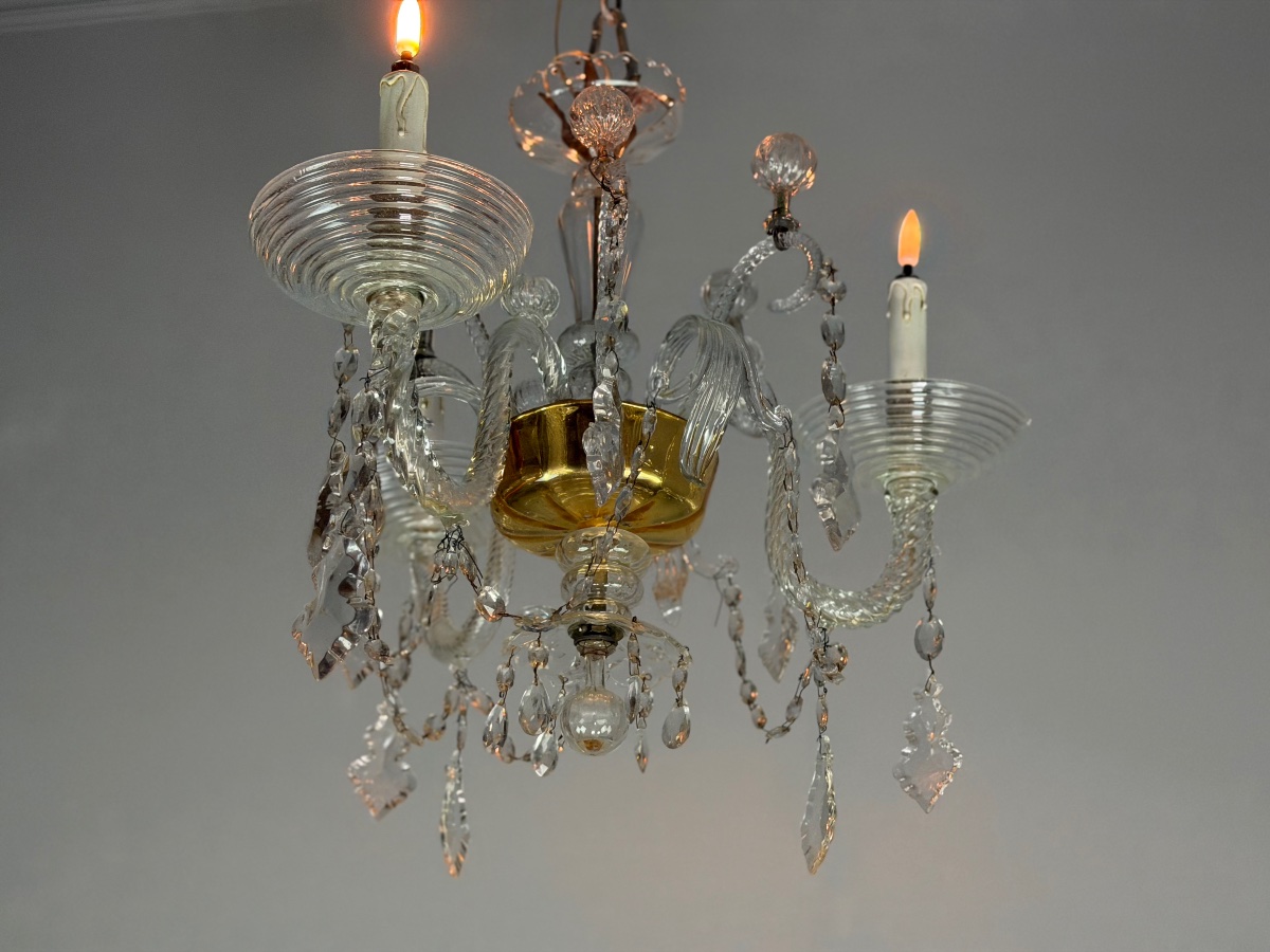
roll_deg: -0.7
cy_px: 476
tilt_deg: +25.8
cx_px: 635
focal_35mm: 48
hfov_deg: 39.7
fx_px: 1761
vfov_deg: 30.3
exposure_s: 1/100
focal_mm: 6.76
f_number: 1.78
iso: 250
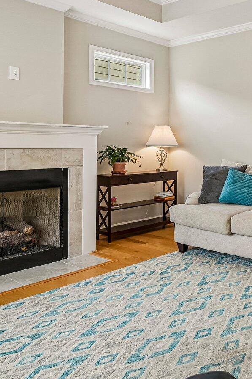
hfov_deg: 33.8
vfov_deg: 58.1
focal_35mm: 32
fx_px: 336
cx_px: 297
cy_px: 146
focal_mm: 14
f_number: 9
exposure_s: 1/10
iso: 200
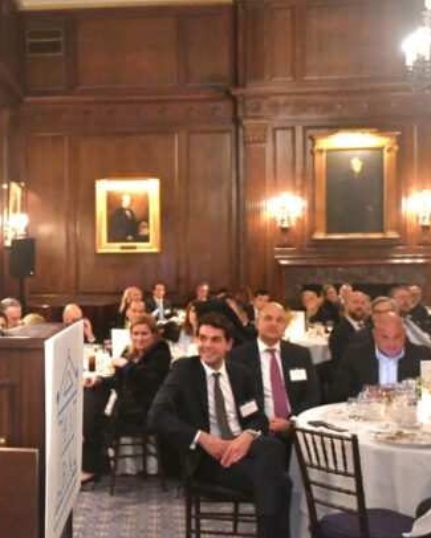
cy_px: 272
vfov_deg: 35.4
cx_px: 60
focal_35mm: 53
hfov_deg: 27.8
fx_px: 845
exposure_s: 1/40
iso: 5600
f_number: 4
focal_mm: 25
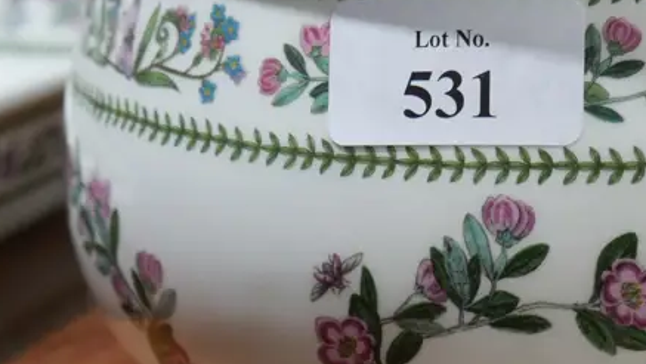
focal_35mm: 92
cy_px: 324
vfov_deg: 13.1
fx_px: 1576
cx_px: 600
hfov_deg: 22.5
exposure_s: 1/60
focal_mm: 18
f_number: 4
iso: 320
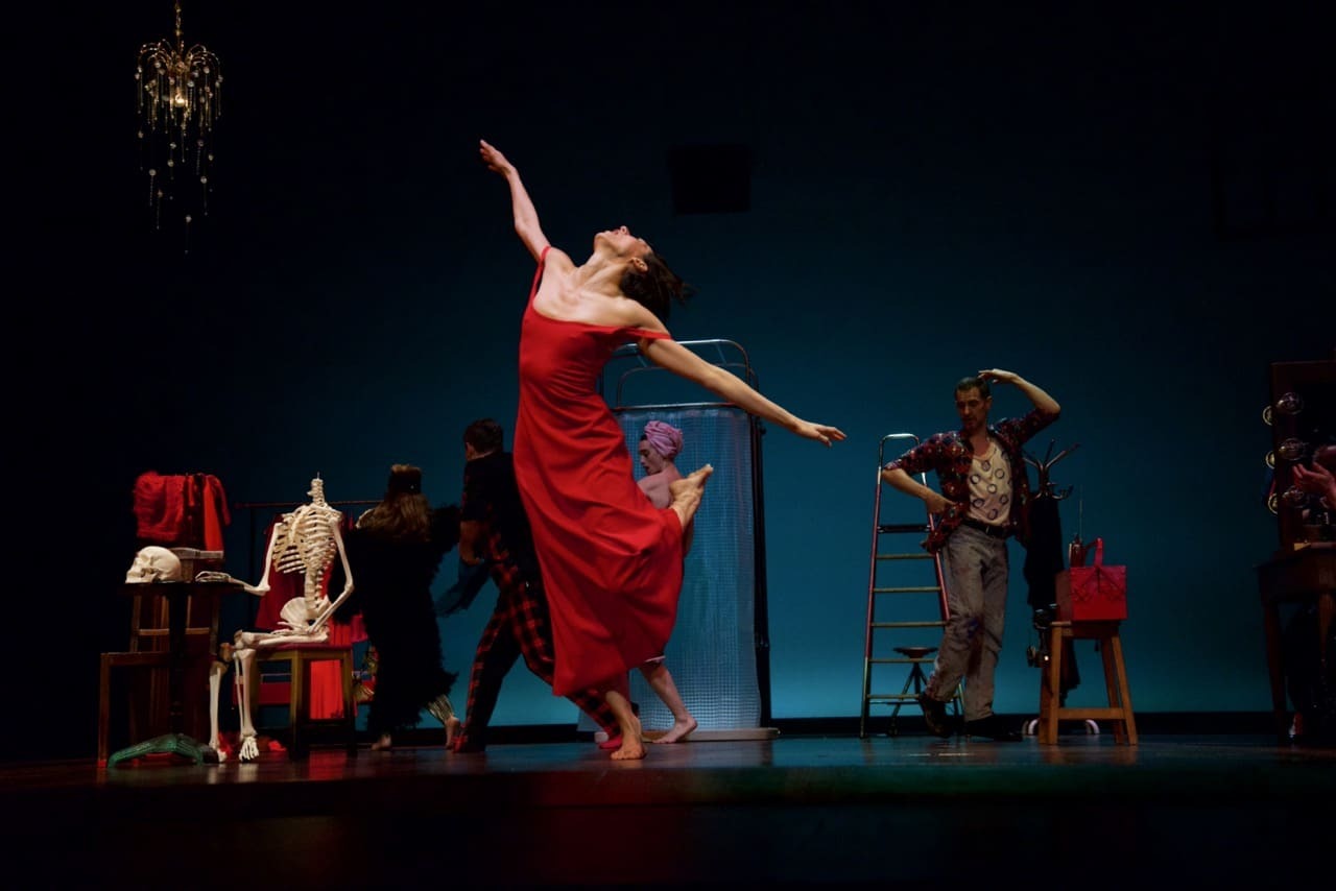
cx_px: 668
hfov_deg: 41.1
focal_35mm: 48
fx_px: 1782
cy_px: 446
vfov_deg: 28.1
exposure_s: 1/1000
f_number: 4.2
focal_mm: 48
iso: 8000
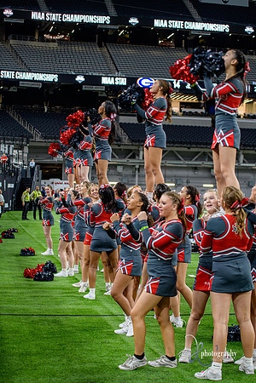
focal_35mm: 70
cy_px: 192
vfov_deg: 28.8
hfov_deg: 19.5
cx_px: 128
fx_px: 747
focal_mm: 70
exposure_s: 1/400
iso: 1000
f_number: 2.8
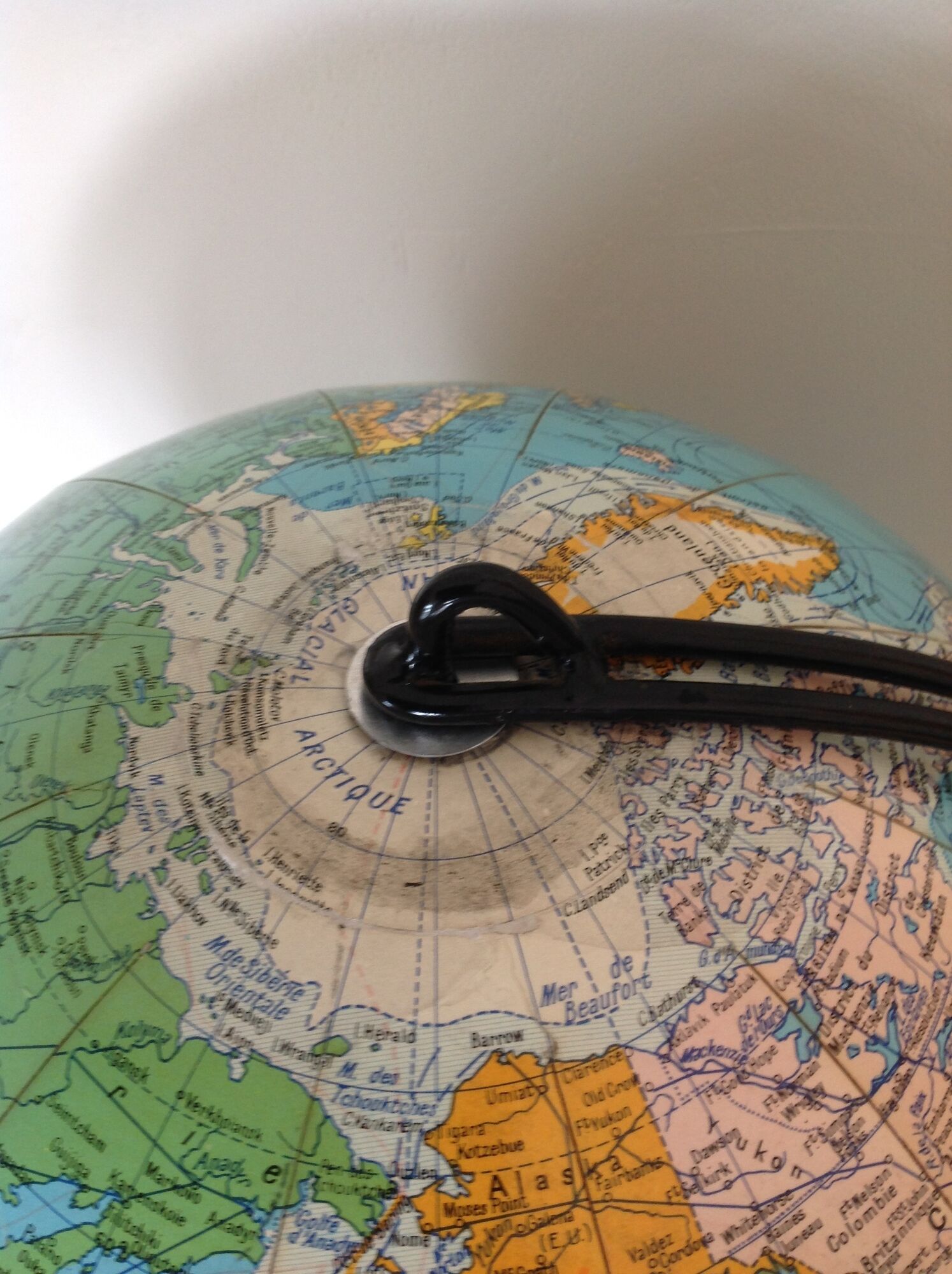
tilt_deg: -49.1
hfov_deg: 40.6
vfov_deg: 52.7
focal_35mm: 35
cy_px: 637
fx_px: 1287
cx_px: 476
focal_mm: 4.28
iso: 64
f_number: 2.4
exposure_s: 1/15
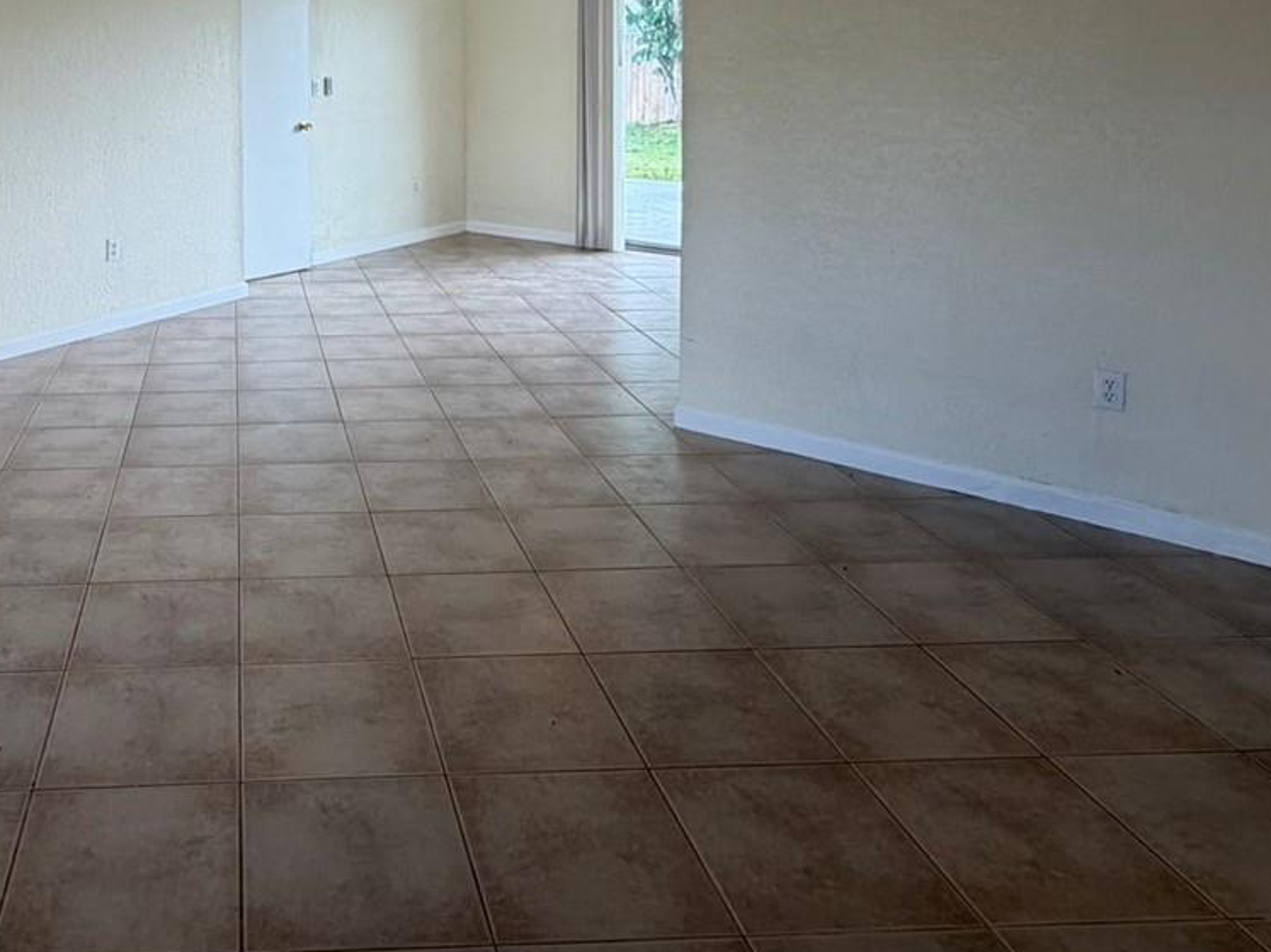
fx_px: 1101
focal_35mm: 30
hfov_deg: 56.2
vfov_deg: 42.8
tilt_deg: -2.2
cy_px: 90
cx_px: 276
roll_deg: +1.0
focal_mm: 2.22
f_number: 2.2
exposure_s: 1/120
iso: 100
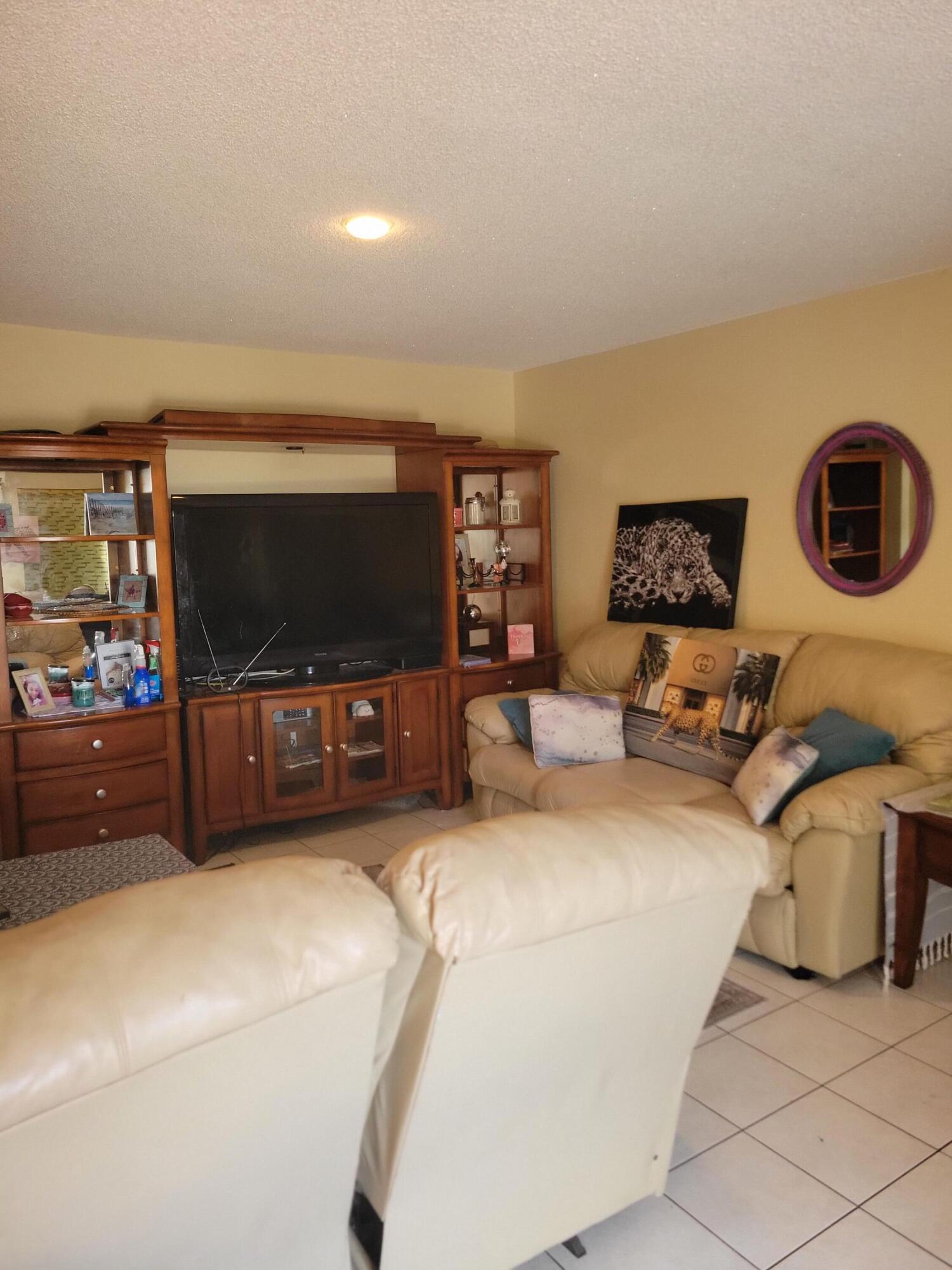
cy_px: 635
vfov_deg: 67.3
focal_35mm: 26
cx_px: 476
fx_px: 953
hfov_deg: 53.1
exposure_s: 1/120
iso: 250
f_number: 1.8
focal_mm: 5.4
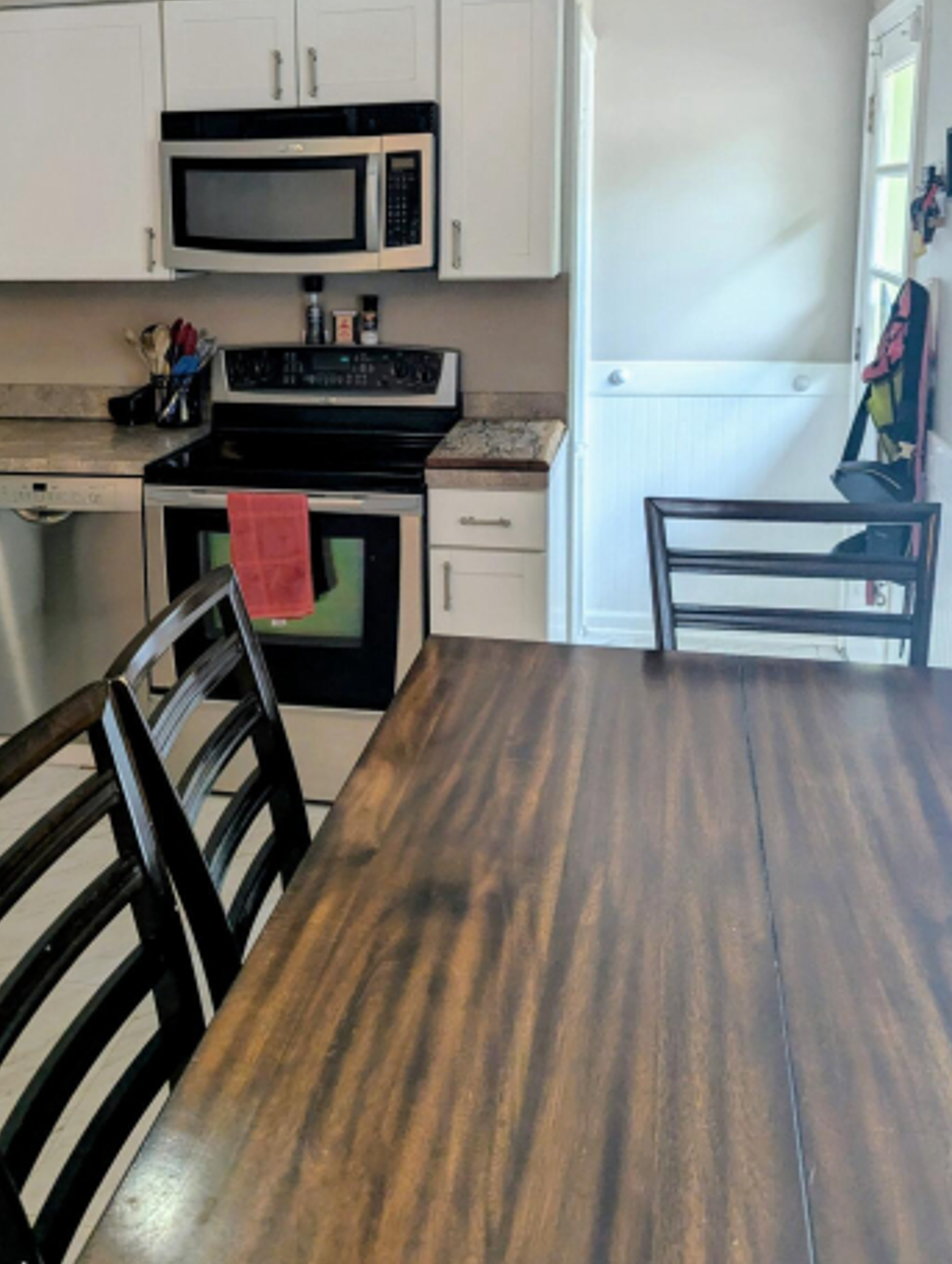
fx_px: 1279
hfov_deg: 40.2
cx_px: 297
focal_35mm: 35
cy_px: 444
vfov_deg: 51.8
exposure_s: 1/72.9
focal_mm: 6.81
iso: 176
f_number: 1.85
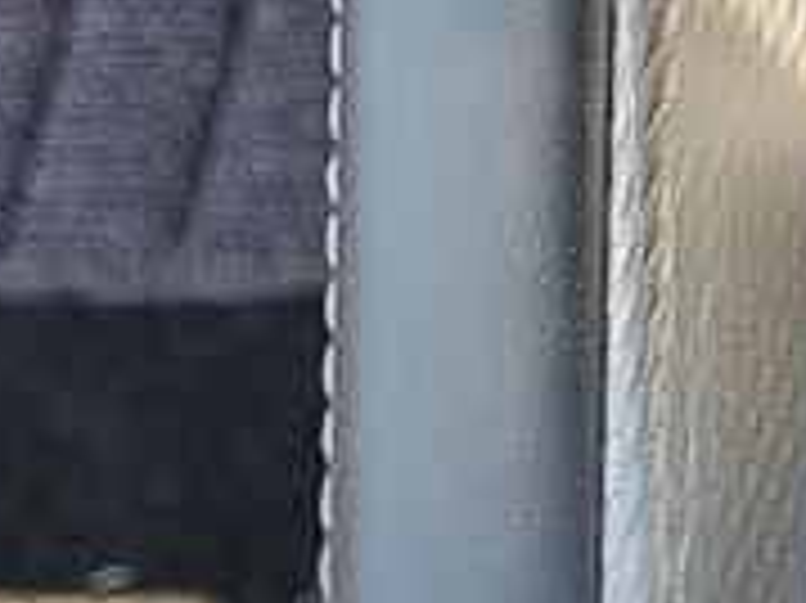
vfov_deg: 8.0
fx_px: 4328
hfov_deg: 9.8
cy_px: 392
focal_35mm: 186
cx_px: 1657
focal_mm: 5.4
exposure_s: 1/120
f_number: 1.8
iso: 80
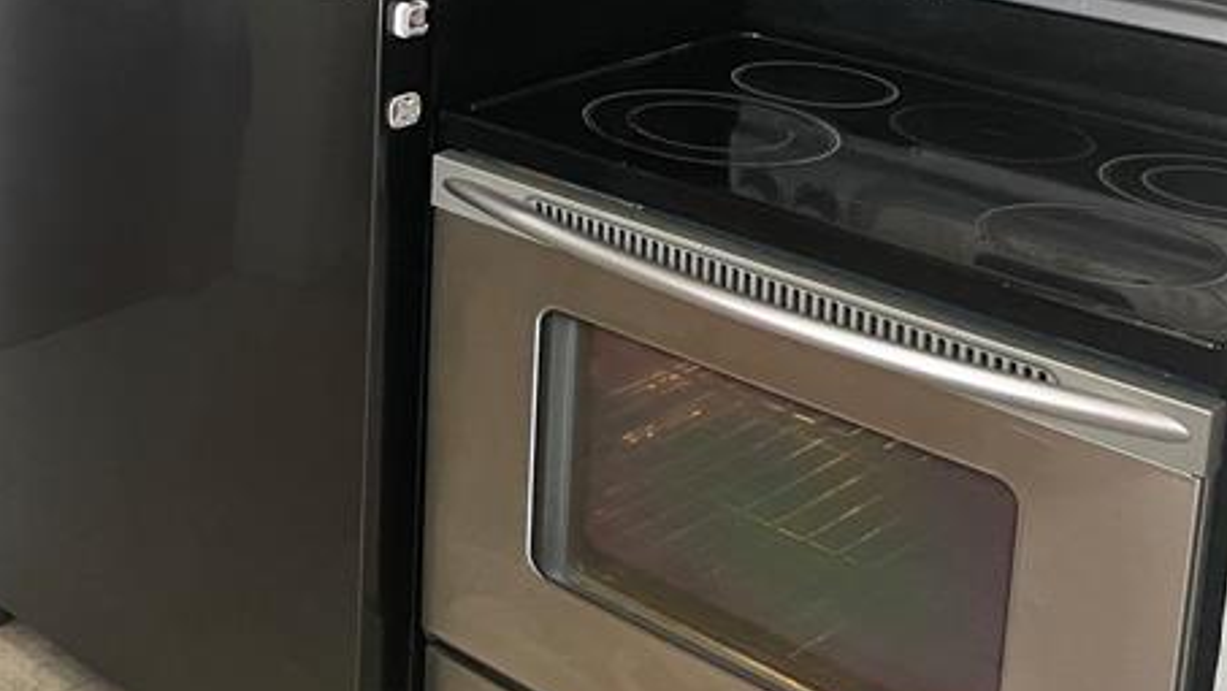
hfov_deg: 29.3
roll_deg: +1.1
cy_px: -146
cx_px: -157
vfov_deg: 17.9
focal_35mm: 64
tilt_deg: -10.2
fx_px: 2083
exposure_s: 1/60
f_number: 1.6
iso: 160
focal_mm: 4.2
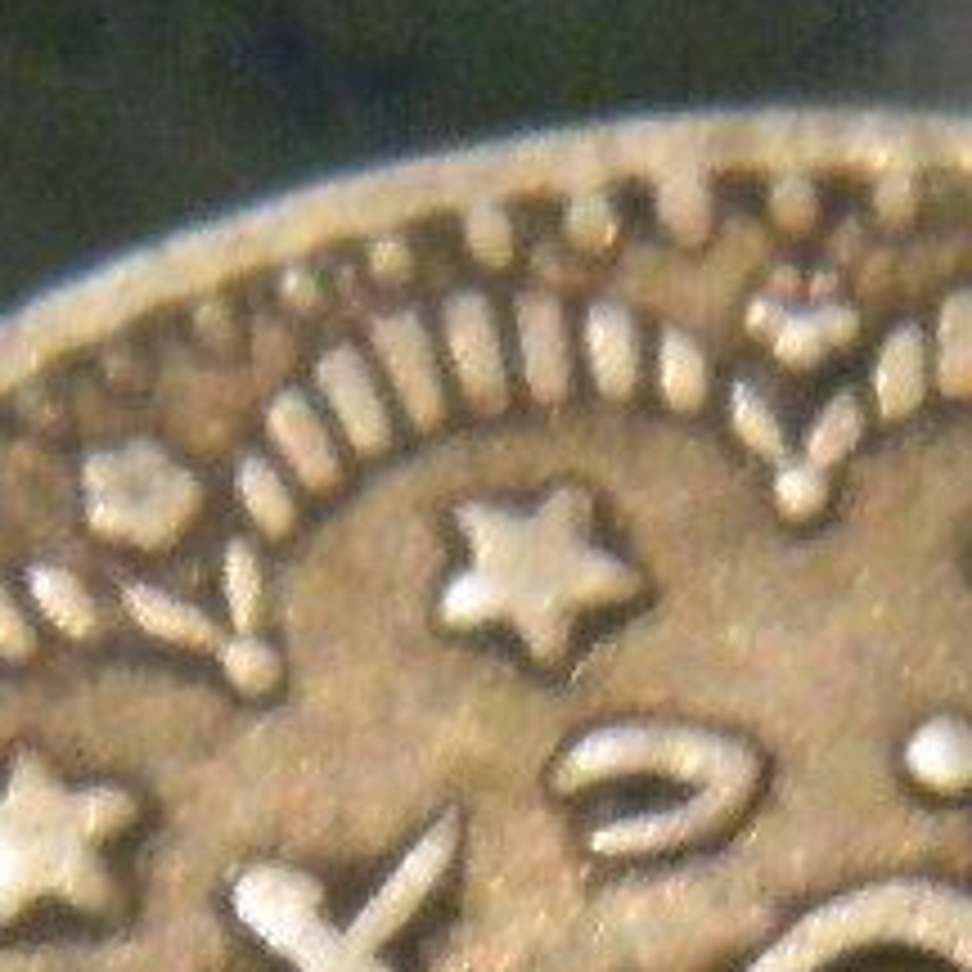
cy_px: 1530
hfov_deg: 4.1
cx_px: 832
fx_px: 13692
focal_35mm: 431
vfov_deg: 4.0
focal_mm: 18.6
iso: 800
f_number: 4.5
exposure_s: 1/6
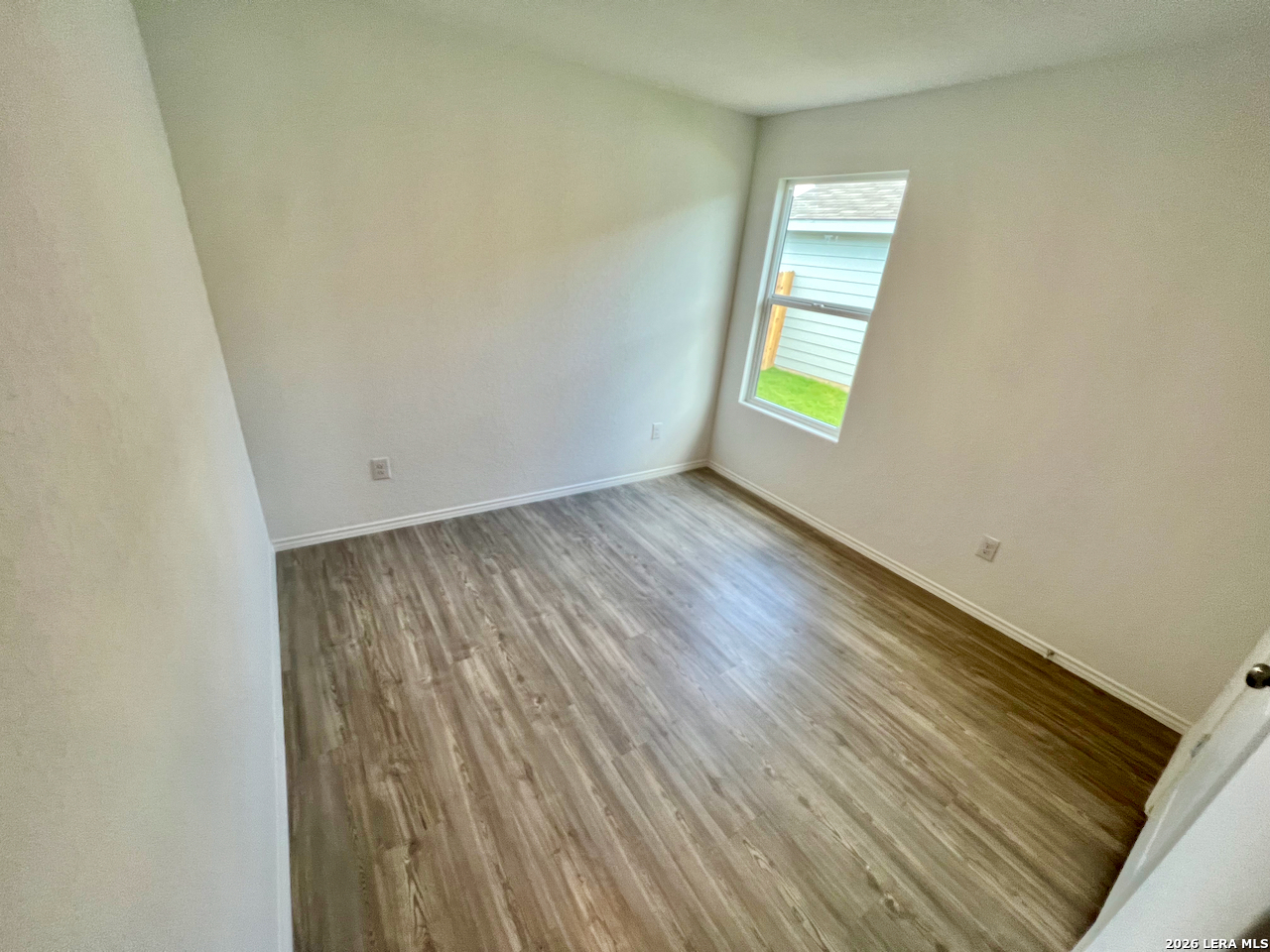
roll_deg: -5.7
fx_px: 477
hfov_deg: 106.2
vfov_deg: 89.9
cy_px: 476
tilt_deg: -23.5
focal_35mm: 13
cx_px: 635
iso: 160
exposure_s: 1/120
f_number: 1.8
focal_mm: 1.57
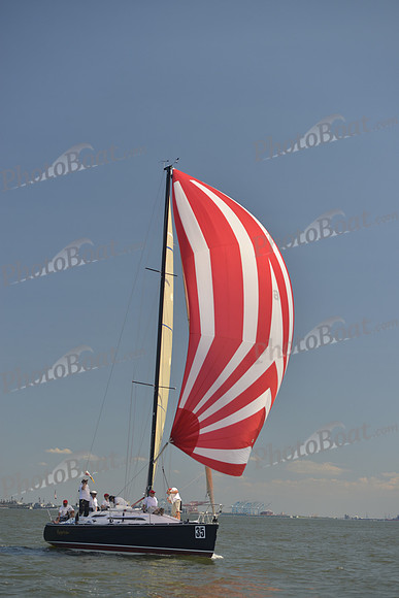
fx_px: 1163
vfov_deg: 28.8
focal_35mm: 70
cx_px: 200
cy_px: 299
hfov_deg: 19.5
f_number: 4
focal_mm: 70
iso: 200
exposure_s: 1/1250
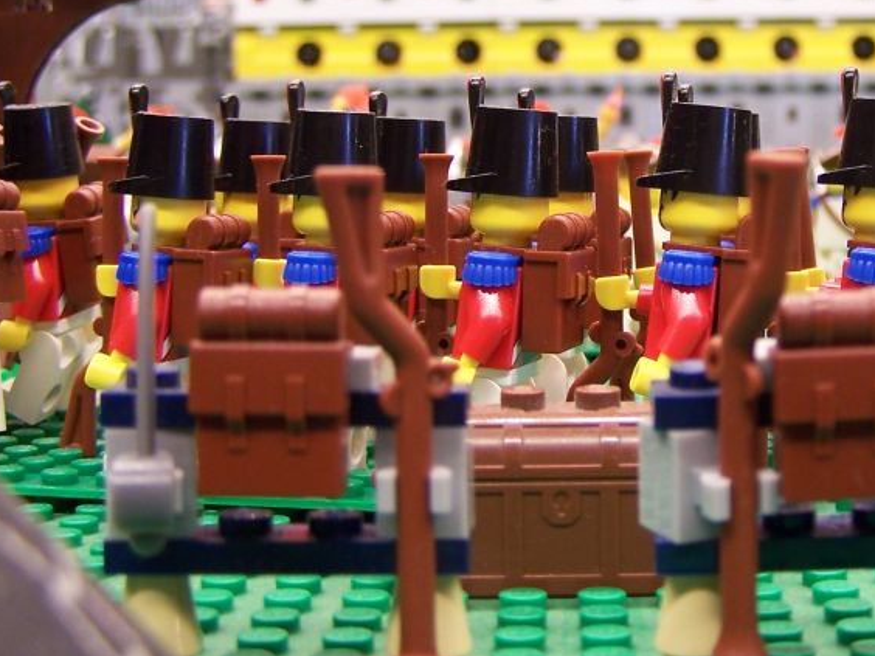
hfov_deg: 27.8
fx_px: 1744
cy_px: 191
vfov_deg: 21.2
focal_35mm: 69
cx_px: 661
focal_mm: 6.3
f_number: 2.8
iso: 80
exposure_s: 1/3
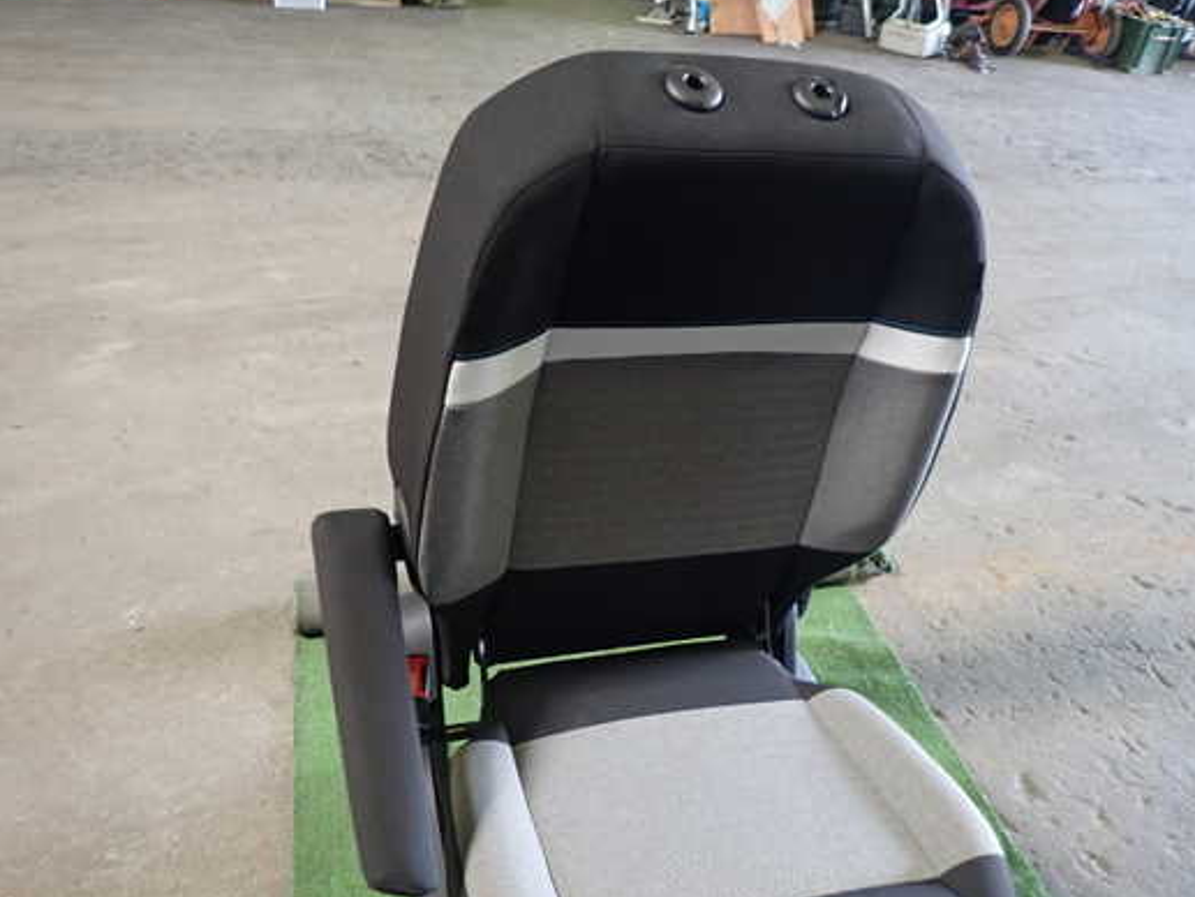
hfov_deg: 61.5
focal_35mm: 29
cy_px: 465
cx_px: 654
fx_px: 1001
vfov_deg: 48.2
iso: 250
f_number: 2
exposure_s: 1/30
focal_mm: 4.5
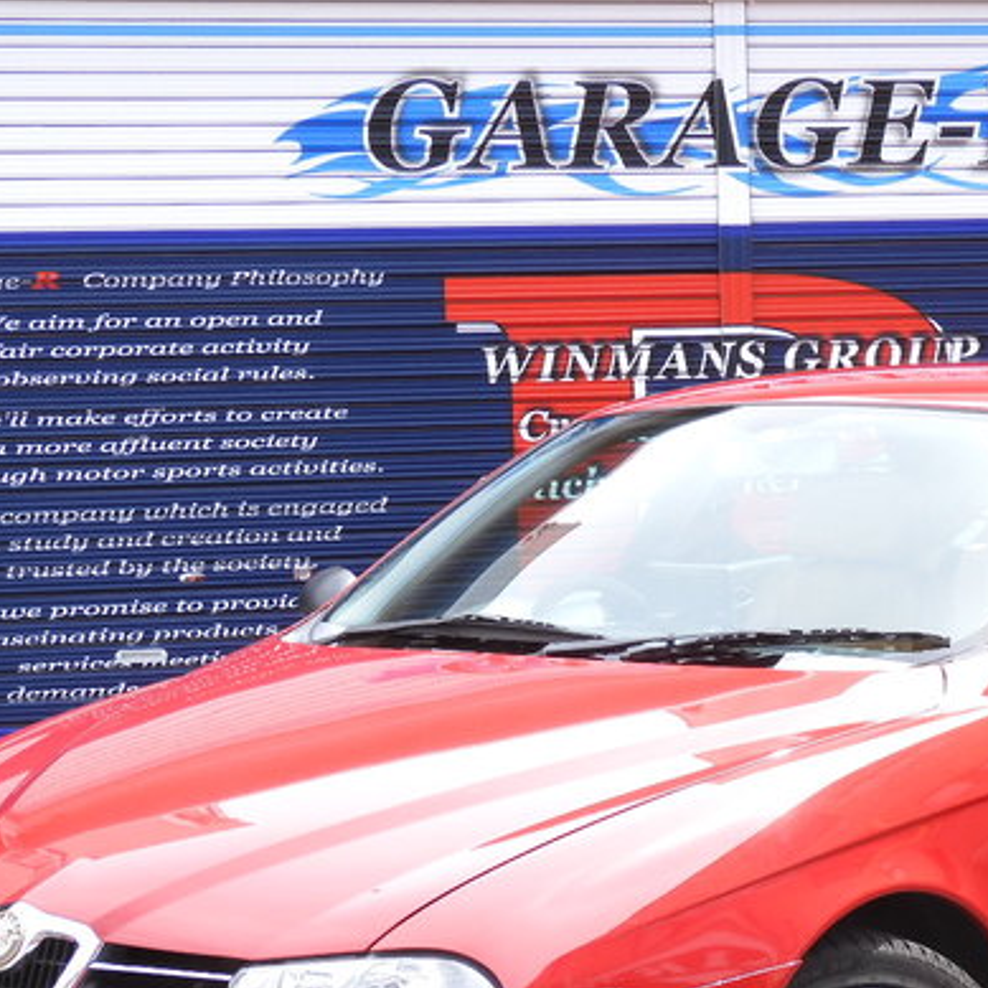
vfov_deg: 19.0
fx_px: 2939
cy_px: 716
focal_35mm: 91
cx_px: 676
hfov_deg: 19.0
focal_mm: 8.9
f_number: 4
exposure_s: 1/160
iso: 100
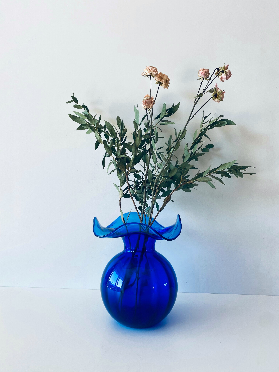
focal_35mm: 26
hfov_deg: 53.1
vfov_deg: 67.3
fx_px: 279
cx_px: 140
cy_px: 186
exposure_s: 1/229
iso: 32
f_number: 1.8
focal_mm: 4.25
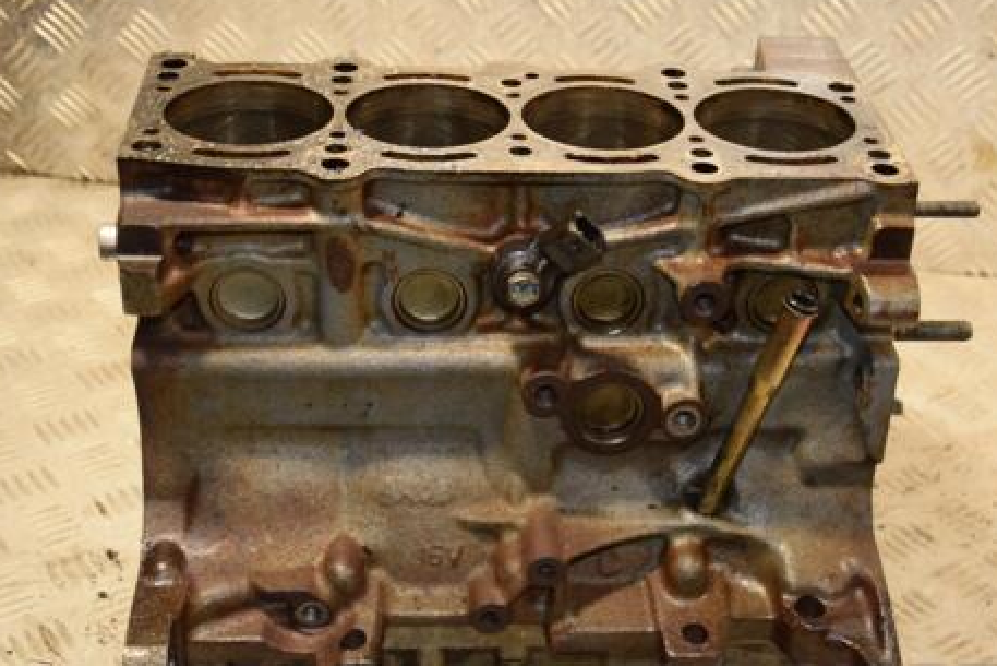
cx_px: 565
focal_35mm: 63
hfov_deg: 31.8
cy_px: 406
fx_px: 1745
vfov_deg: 21.6
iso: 800
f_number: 5
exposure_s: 1/125
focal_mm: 32
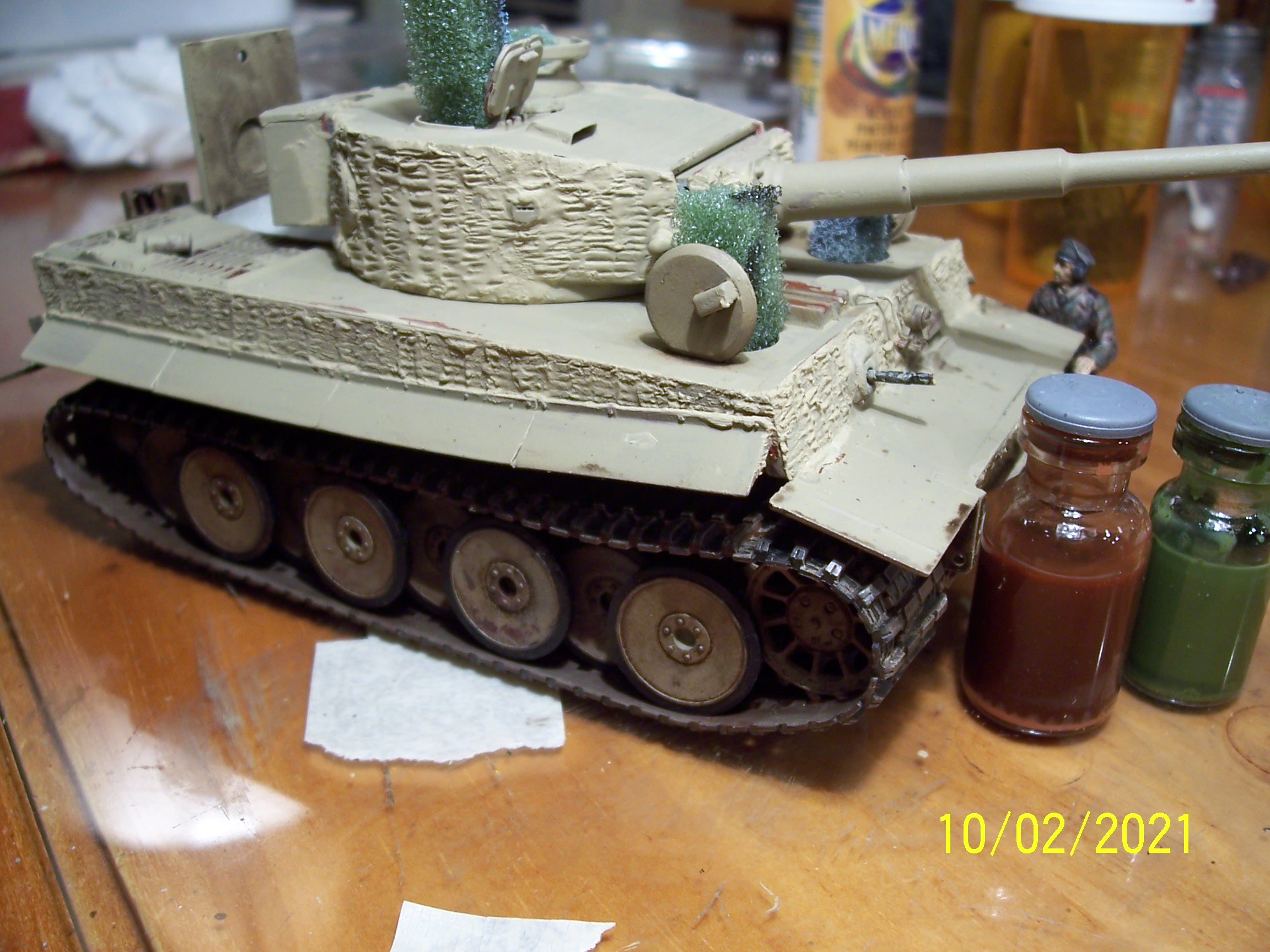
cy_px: 476
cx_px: 635
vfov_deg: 41.8
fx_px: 1247
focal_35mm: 34
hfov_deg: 54.0
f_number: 2.7
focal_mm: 5.6
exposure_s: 1/45
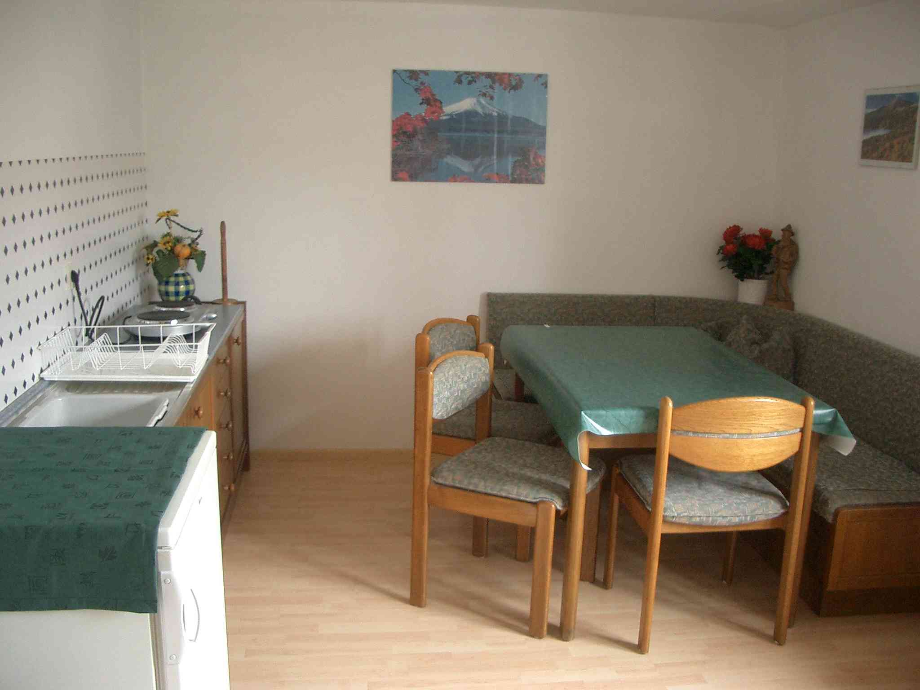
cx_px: 460
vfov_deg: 40.7
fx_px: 930
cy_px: 345
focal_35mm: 35
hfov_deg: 52.6
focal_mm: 5.8
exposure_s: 1/13
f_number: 2.6
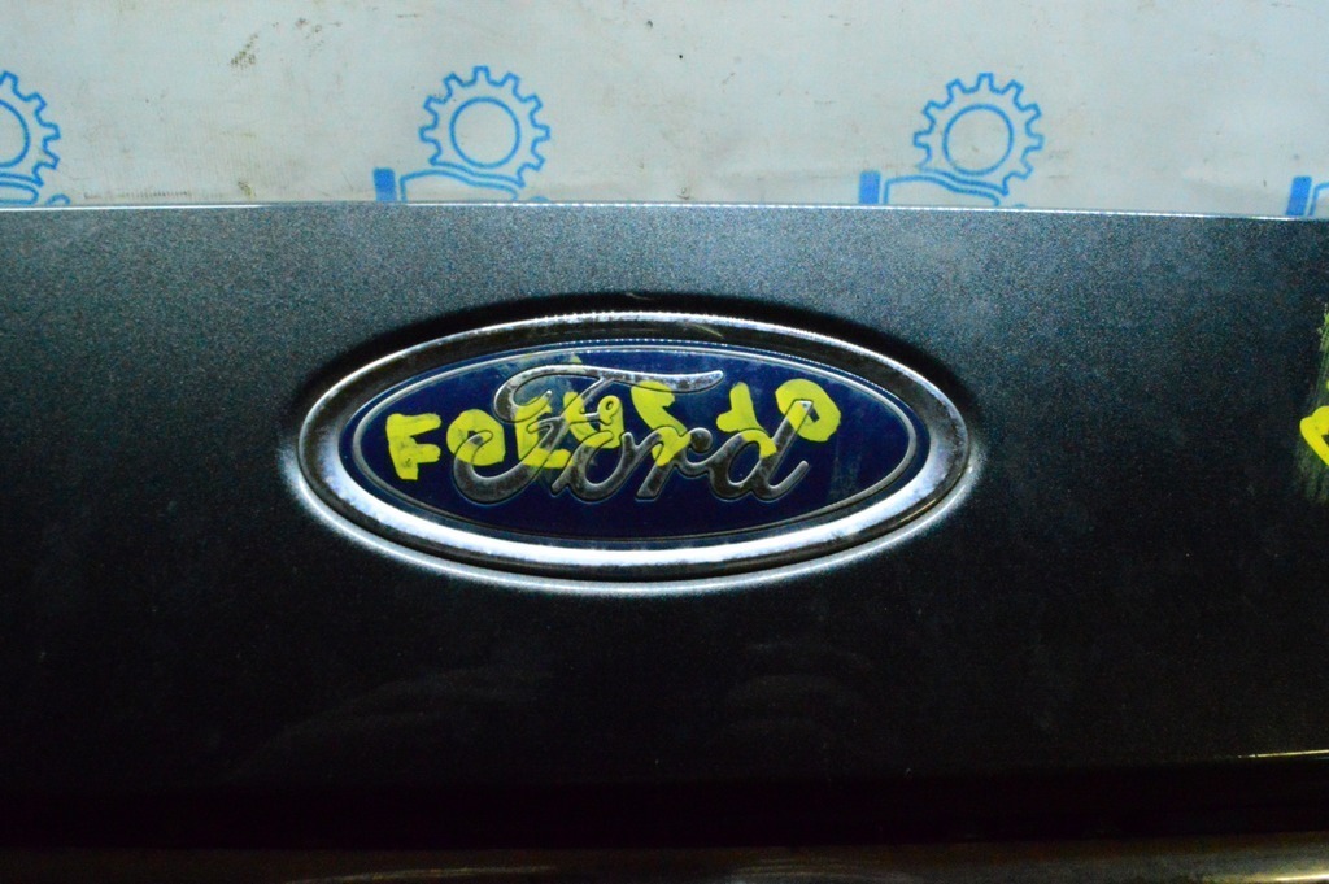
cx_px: 664
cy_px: 442
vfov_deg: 43.5
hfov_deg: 62.0
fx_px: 1107
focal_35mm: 30
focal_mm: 20
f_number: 22
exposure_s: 1/60
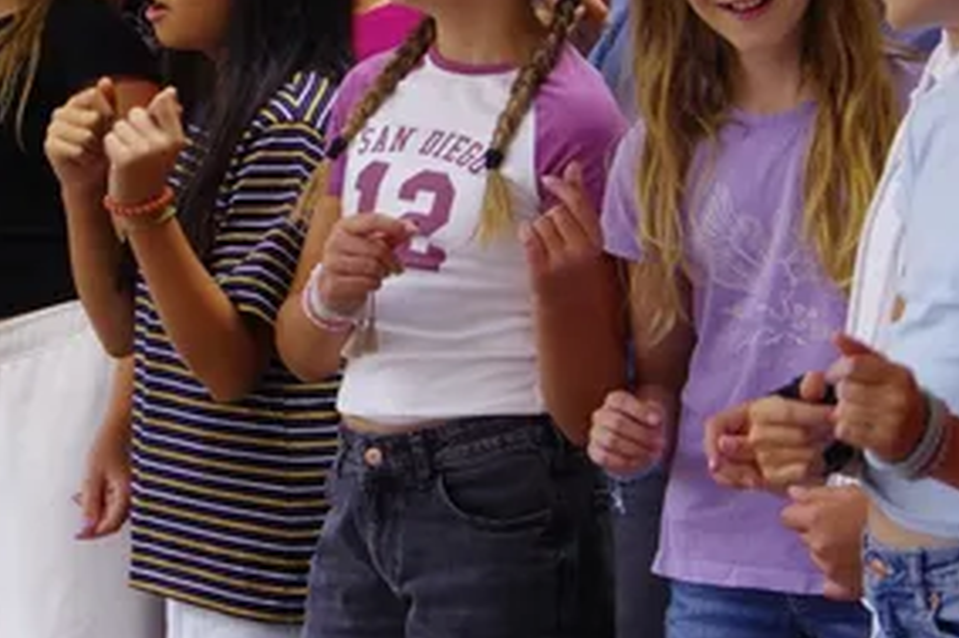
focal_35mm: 190
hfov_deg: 10.8
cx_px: 135
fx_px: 5058
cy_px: -8
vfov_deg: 7.2
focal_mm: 60
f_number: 5.6
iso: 800
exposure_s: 1/200
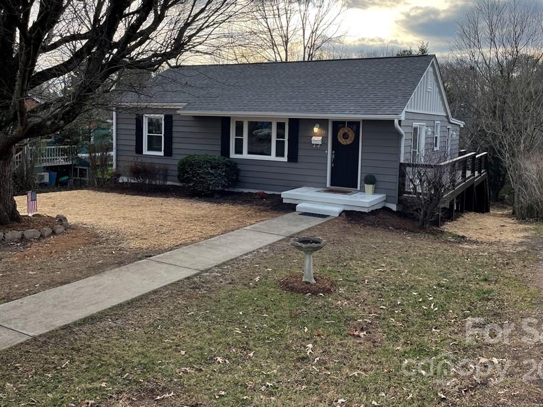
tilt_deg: -2.9
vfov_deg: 43.9
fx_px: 502
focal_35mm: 32
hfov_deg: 56.8
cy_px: 162
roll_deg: -1.6
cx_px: 263
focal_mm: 4.2
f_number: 1.6
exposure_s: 1/1006
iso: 32
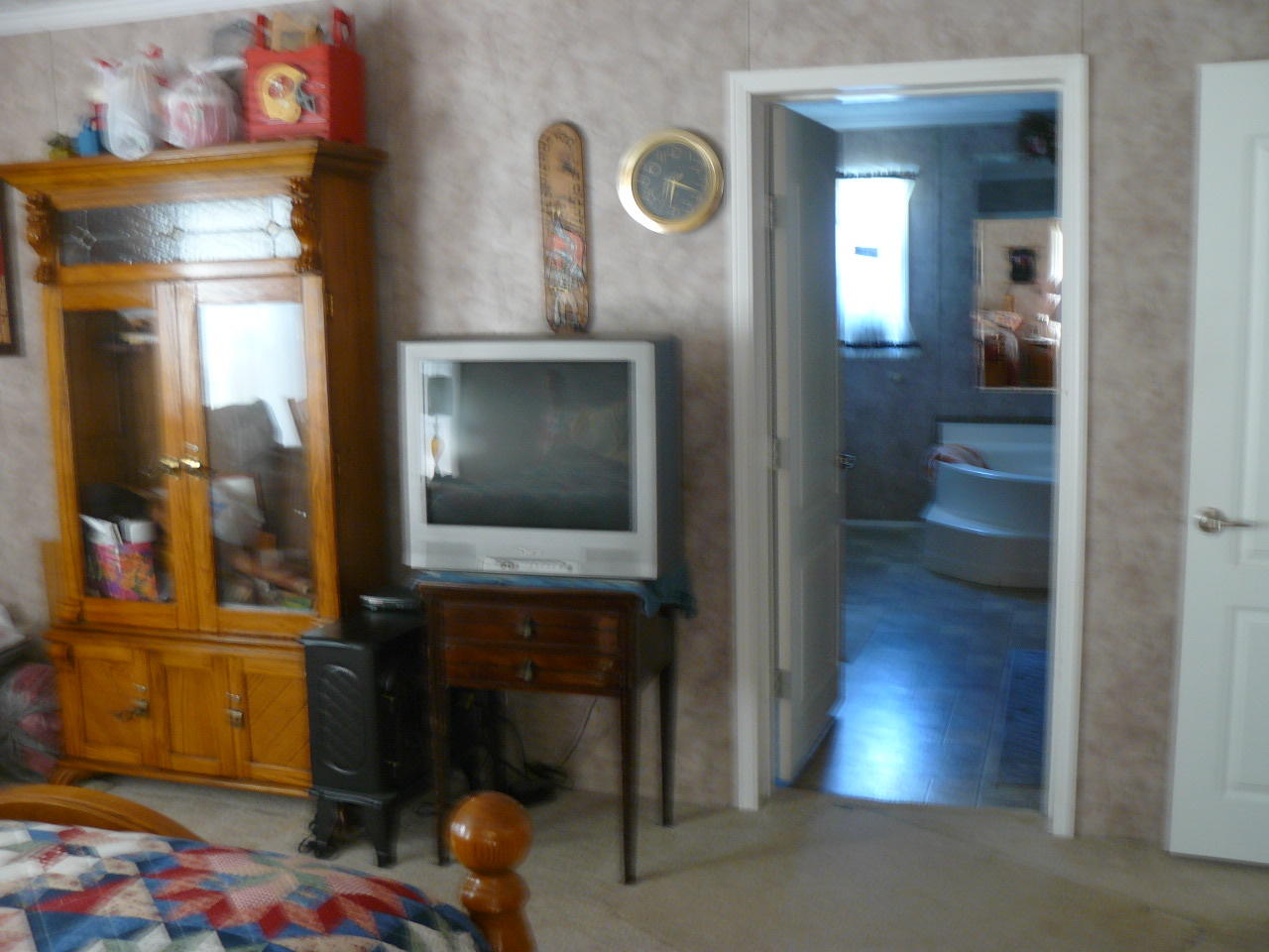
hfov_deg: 51.4
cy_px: 476
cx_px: 634
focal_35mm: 36
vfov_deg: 39.7
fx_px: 1320
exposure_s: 1/2
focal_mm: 6
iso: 100
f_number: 2.8
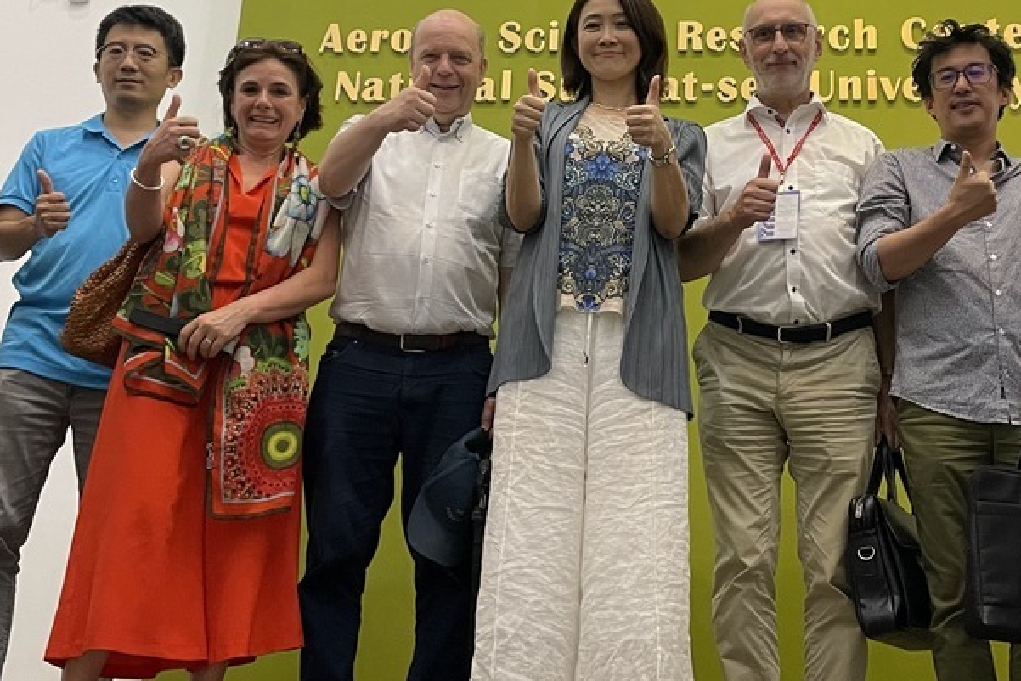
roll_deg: -2.1
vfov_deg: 24.9
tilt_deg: +21.2
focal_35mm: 54
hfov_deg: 36.8
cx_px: 596
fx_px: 1532
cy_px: 204
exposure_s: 1/60
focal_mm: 4.2
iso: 250
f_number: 1.6
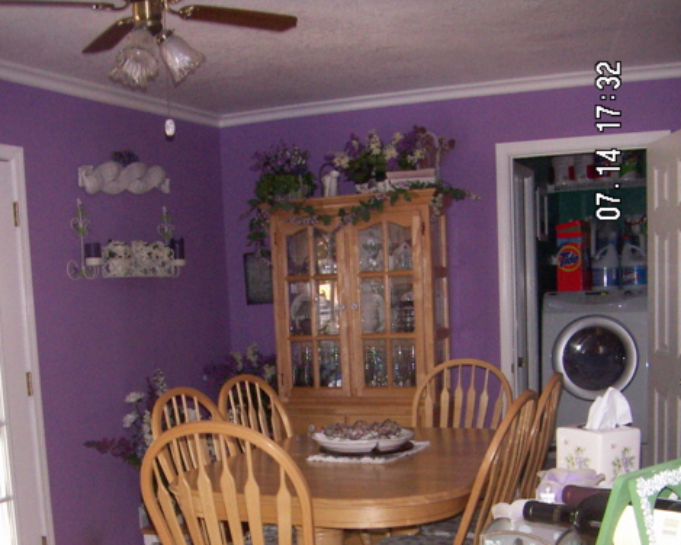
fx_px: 967
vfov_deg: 30.5
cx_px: 334
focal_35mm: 48
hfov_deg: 38.8
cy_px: 449
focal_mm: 4.7
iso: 200
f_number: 2.8
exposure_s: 1/50
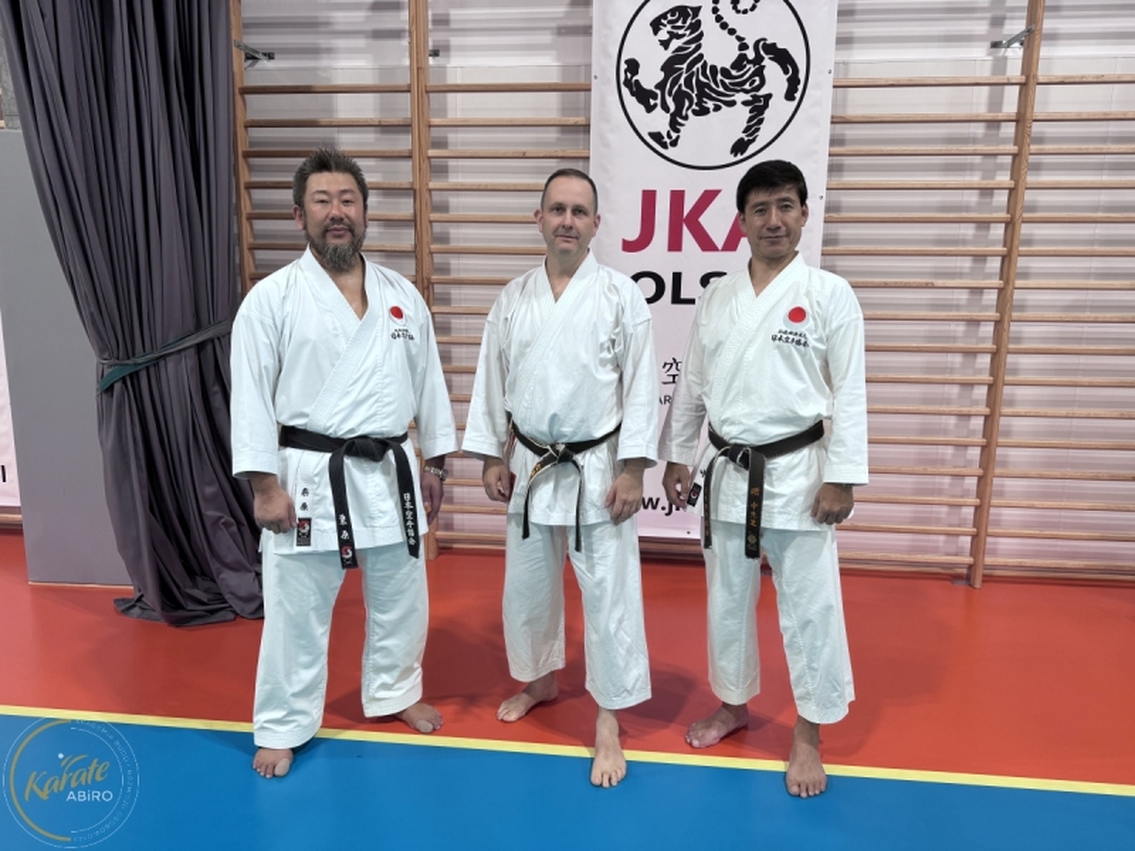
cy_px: 426
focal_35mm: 24
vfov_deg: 56.8
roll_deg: -0.4
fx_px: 787
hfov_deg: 71.6
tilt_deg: -10.1
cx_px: 568
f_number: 1.78
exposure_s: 1/100
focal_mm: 6.76
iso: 160
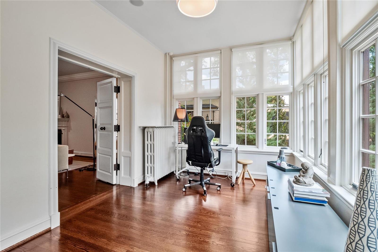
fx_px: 168
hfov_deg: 96.7
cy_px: 126
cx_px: 189
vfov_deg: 73.7
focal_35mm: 16
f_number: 8
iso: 400
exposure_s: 1/15
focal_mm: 8
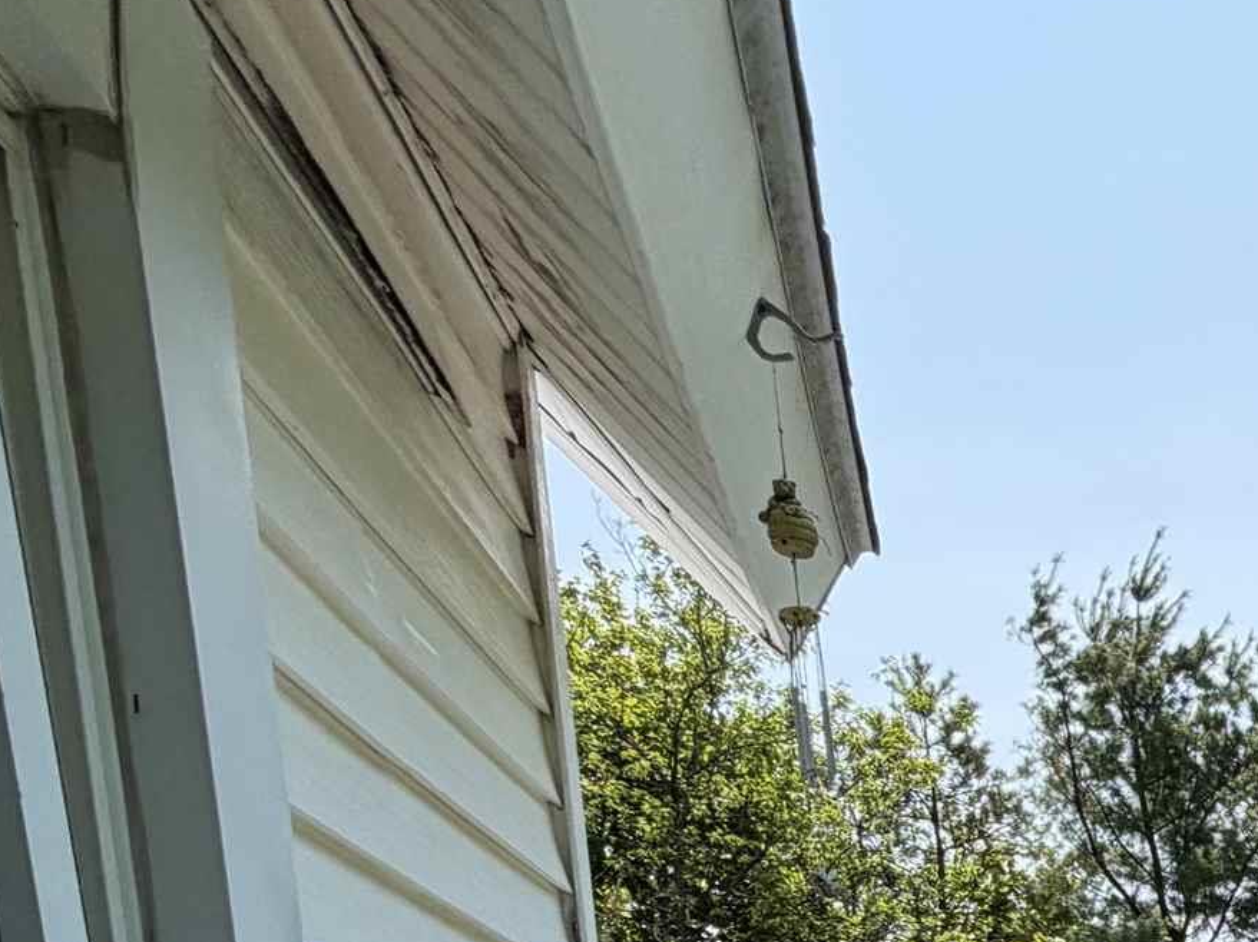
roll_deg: +4.0
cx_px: 1804
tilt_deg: -3.4
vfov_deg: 24.7
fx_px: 1780
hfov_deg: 28.3
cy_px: 1307
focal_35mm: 49
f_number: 2.2
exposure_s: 1/770
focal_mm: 2.22
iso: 25
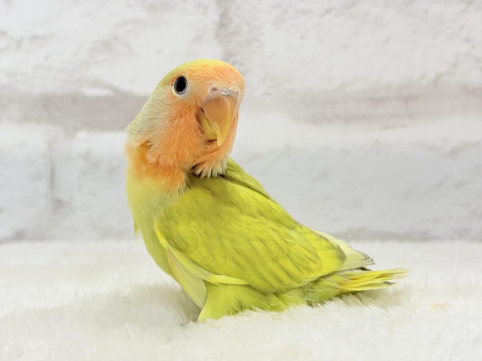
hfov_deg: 36.8
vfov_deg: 28.0
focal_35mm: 52
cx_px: 241
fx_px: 724
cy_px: 180
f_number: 1.6
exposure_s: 1/100
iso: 64
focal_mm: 5.96
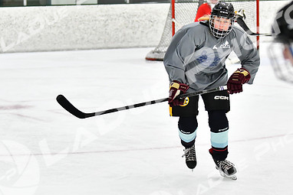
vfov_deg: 8.4
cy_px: 96
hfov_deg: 12.5
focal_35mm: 164
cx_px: 141
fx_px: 1335
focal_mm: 72
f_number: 2.8
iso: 5000
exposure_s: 1/1250
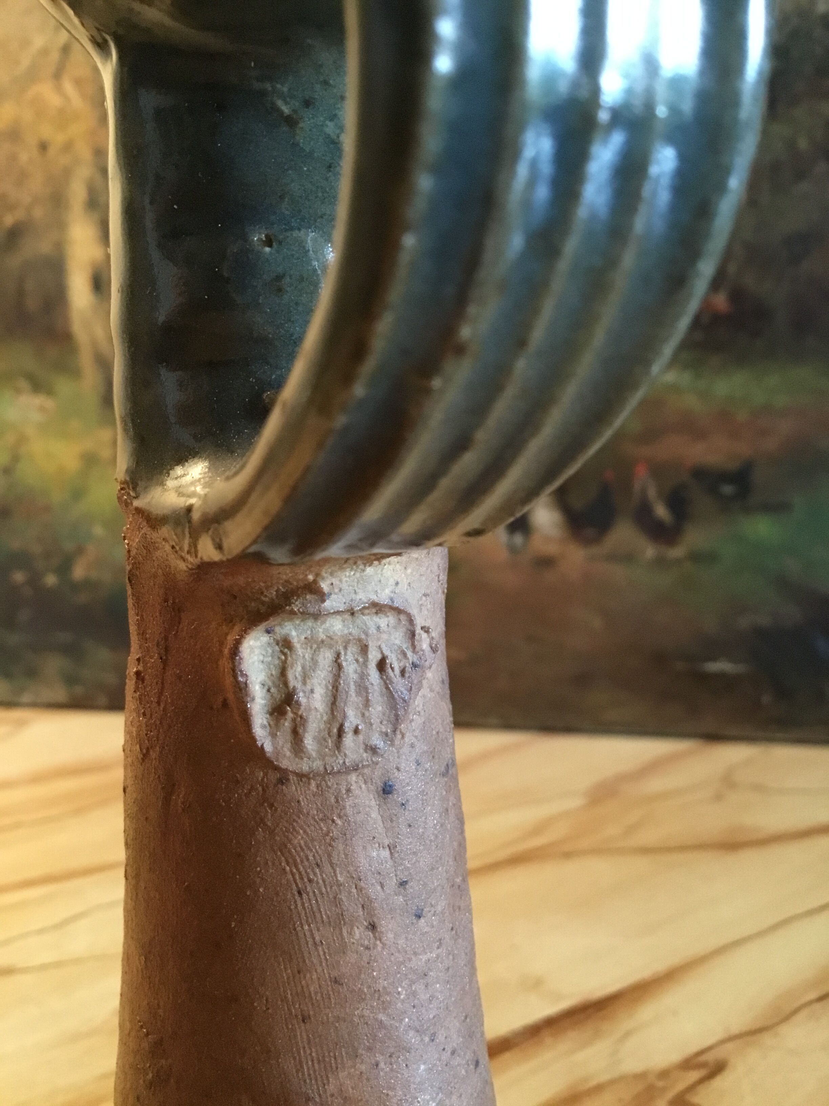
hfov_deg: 45.4
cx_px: 414
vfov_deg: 58.4
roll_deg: +0.7
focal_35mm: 31
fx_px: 990
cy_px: 553
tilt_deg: -14.0
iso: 200
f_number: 2.4
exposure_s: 1/17
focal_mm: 3.3
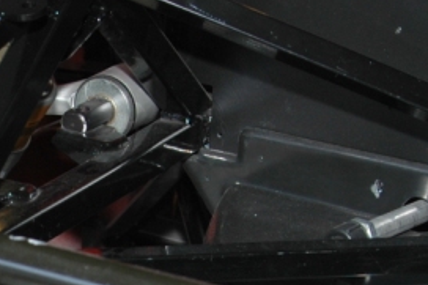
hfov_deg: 12.8
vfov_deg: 8.6
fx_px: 1877
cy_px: 349
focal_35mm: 158
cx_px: -39
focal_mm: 28
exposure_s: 1/60
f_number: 5.6
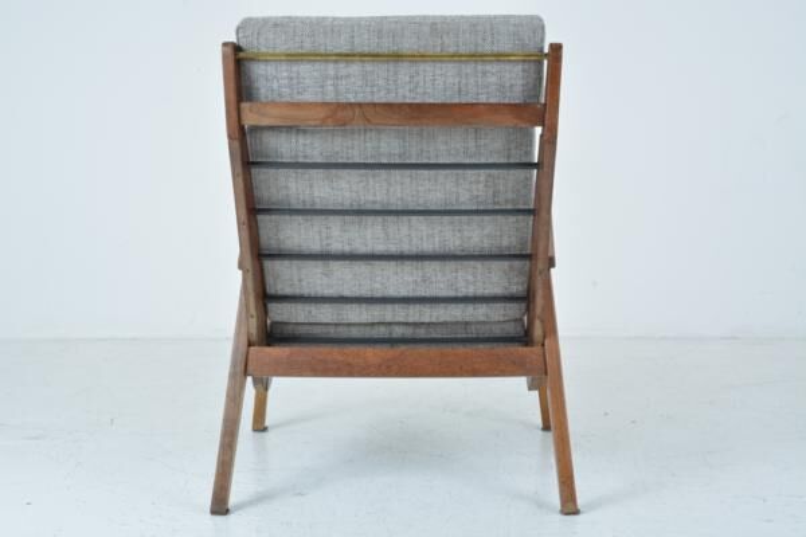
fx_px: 1410
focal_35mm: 63
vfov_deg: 21.6
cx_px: 403
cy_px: 268
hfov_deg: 31.9
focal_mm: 42
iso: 400
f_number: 10
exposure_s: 1/125
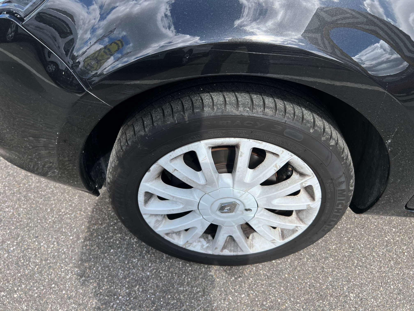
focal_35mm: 26
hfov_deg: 67.3
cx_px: 207
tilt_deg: -42.1
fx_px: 311
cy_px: 156
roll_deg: -2.4
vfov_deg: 53.1
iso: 50
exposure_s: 1/3077
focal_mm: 5.7
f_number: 1.5
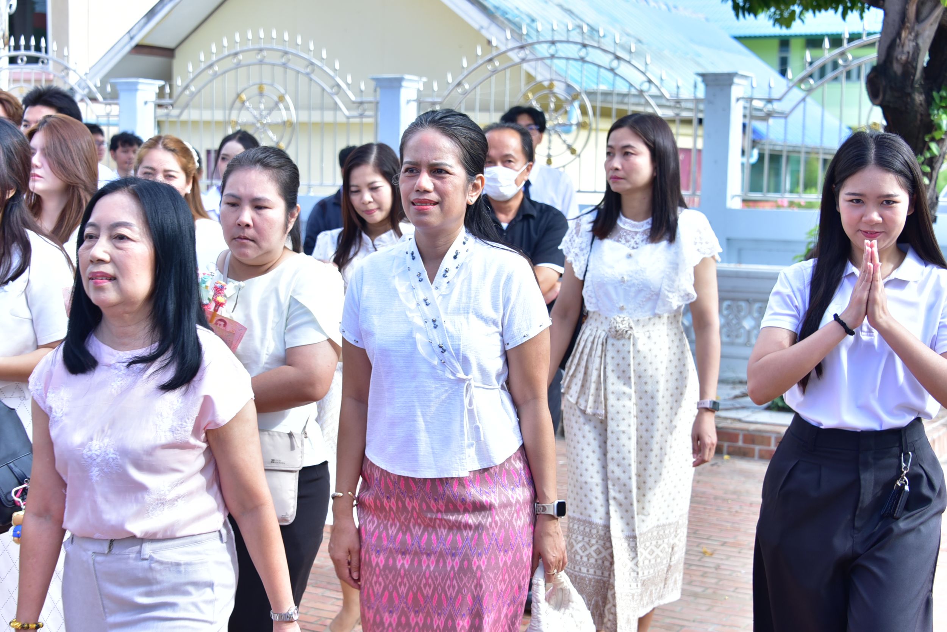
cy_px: 316
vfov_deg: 24.2
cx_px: 474
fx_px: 1474
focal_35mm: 56
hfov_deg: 35.6
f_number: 6.3
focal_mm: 56
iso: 250
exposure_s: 1/160
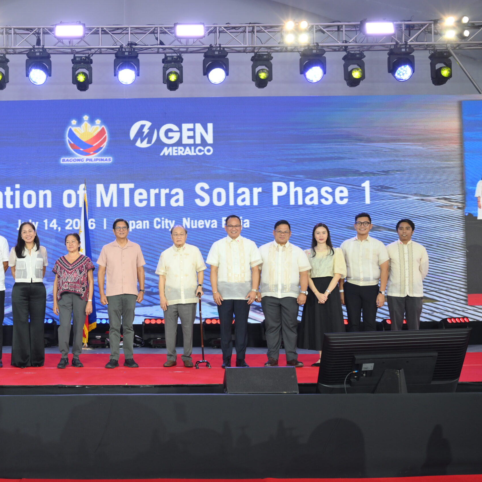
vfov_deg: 34.7
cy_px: 243
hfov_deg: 33.9
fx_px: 772
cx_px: 117
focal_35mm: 49
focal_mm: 38
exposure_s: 1/250
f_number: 5.6
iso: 640
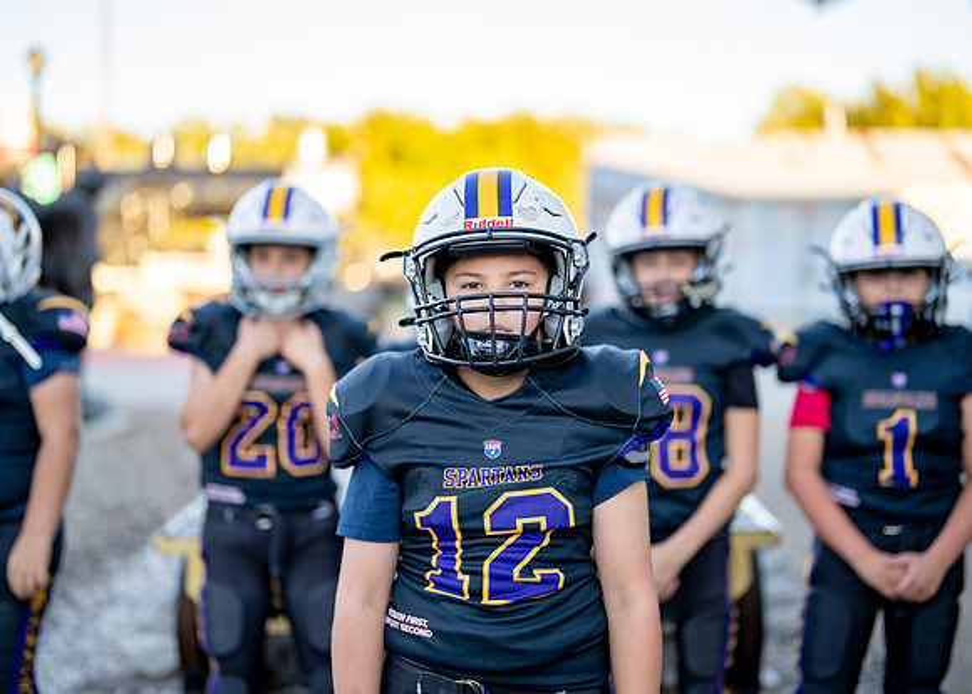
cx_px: 508
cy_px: 346
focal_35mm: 54
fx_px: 1501
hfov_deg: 35.9
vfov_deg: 26.0
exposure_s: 1/1000
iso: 125
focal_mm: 50
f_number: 1.2
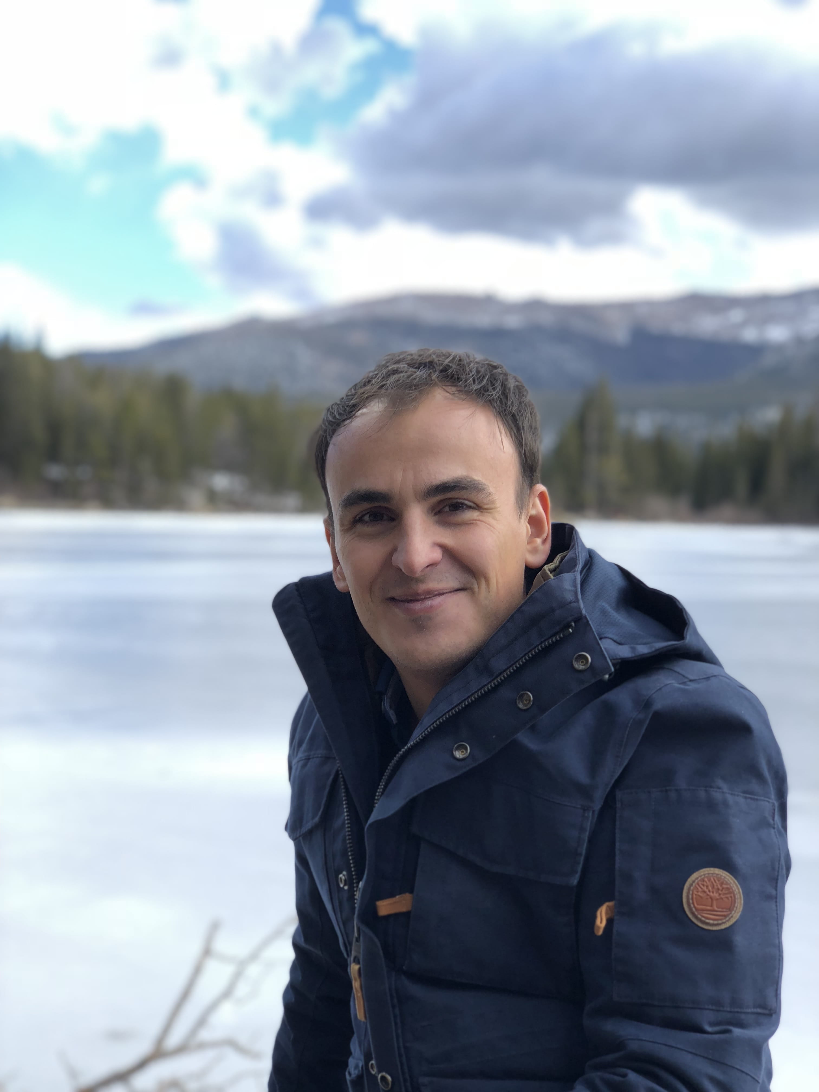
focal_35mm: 52
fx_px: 1640
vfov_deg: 36.8
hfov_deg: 28.0
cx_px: 410
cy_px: 546
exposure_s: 1/197
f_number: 2.4
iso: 16
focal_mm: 6
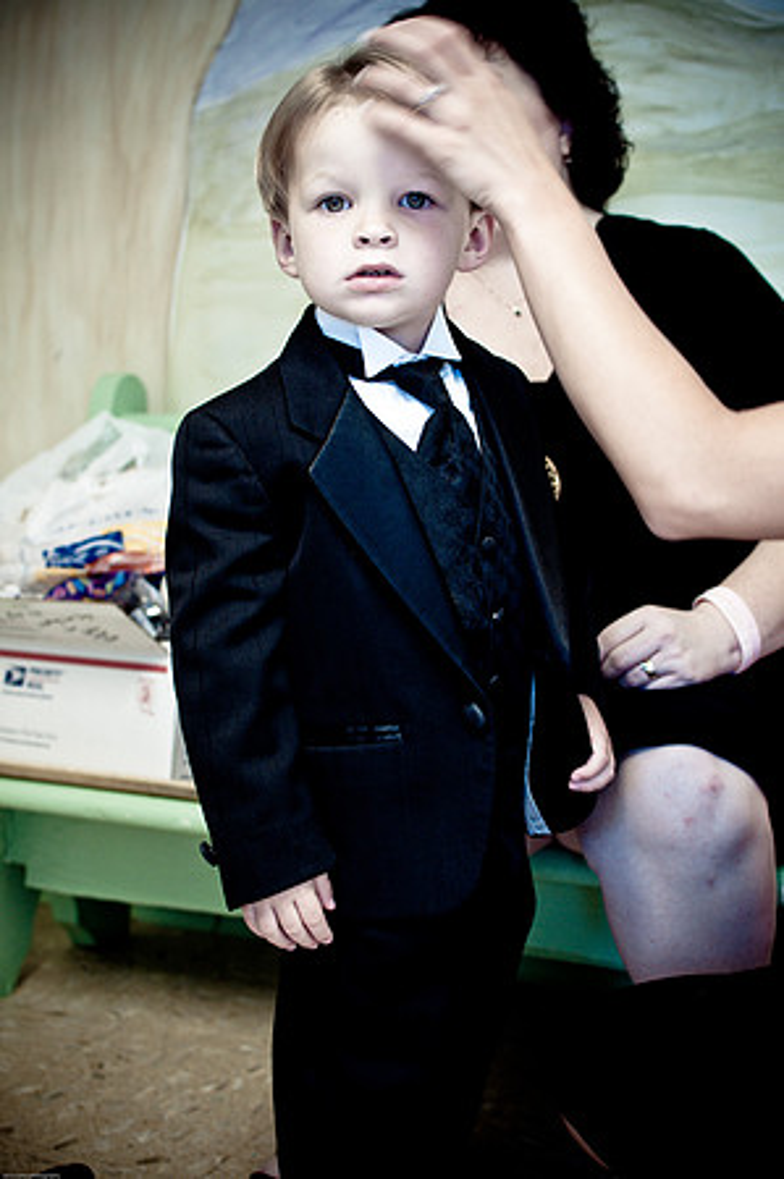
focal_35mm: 52
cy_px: 590
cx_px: 392
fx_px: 1719
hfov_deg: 25.7
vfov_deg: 37.9
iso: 800
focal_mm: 35
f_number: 2.8
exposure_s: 1/30
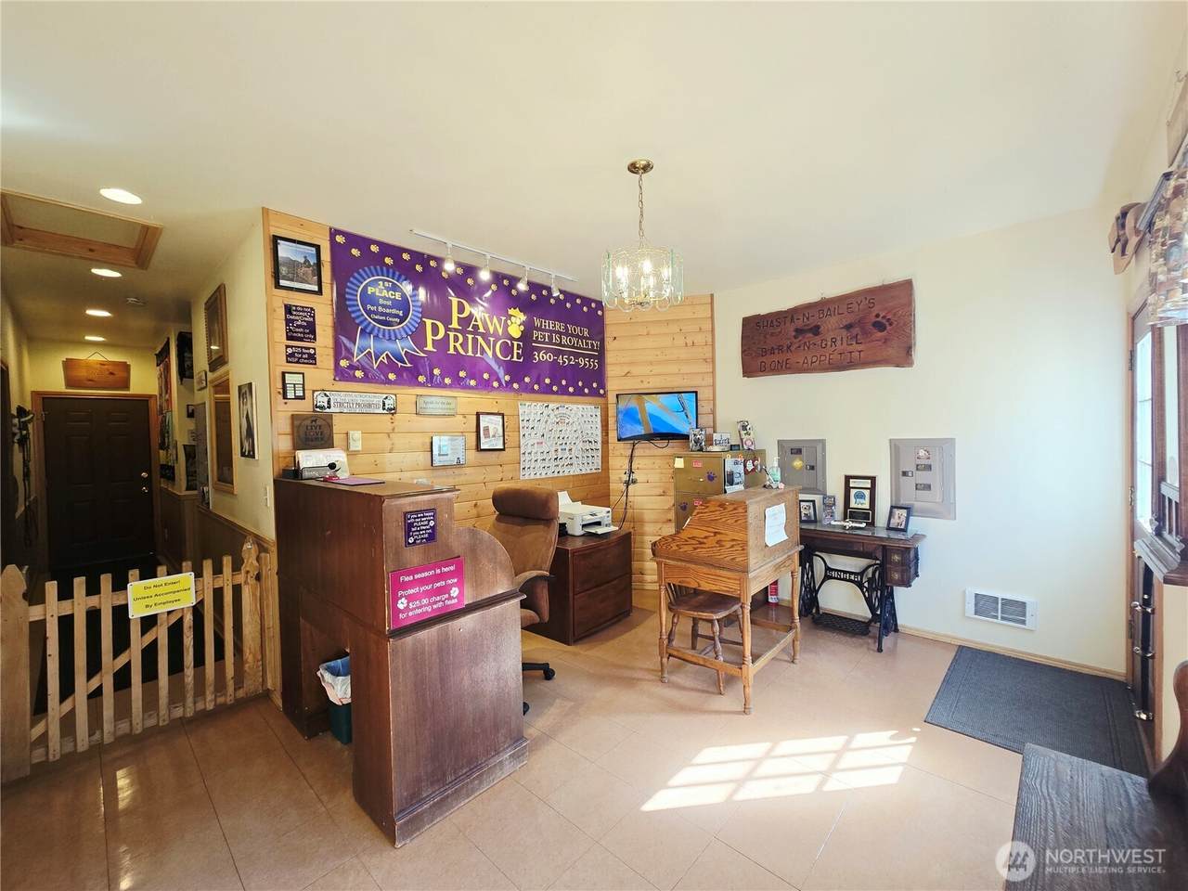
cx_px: 594
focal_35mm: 13
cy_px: 446
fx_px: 446
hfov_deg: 106.2
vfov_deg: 89.9
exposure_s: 1/60
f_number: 2.2
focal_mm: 2.2
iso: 64
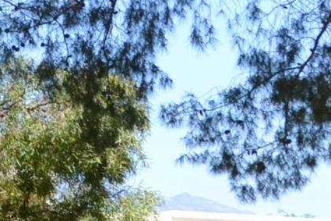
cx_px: -474
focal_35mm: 212
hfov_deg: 8.8
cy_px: 173
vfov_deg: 6.5
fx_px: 1948
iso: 100
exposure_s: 1/200
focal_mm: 20
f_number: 7.1
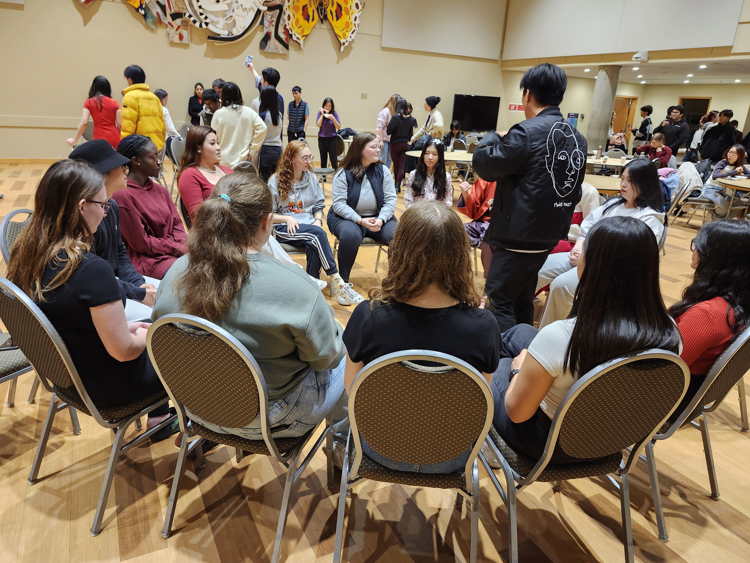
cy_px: 282
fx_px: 498
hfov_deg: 73.9
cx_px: 375
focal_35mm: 23
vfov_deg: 58.9
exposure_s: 1/60
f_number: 1.8
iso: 320
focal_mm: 5.54
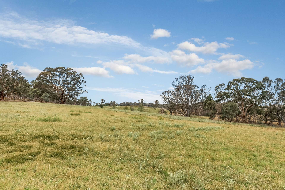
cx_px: 142
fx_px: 190
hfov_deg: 73.7
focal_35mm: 24
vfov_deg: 53.1
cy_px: 95
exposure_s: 1/640
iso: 200
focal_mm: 24
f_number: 6.3
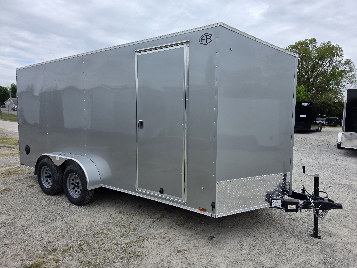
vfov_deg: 58.9
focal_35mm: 23
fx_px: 237
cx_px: 178
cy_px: 134
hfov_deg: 73.9
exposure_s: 1/5153
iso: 80
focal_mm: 6.3
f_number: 1.7
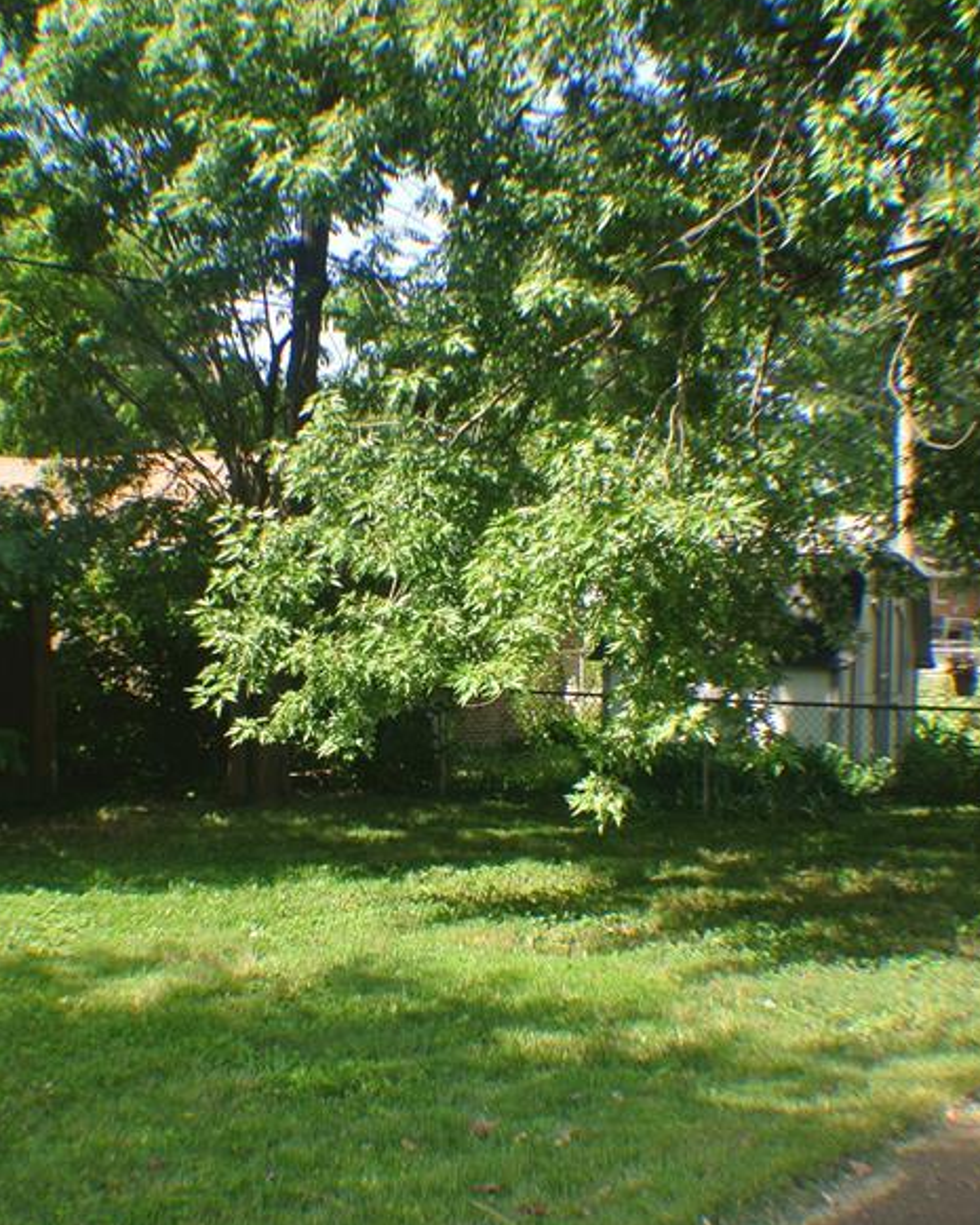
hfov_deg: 21.8
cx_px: 395
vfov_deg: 27.1
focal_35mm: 70
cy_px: 696
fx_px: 2537
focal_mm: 15.1
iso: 100
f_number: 7.1
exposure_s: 1/60
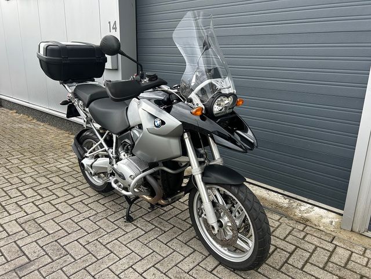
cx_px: 186
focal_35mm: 26
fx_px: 279
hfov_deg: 67.3
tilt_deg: -14.5
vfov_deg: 53.1
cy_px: 140
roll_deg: -0.9
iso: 40
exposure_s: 1/172
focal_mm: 5.7
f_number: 1.5
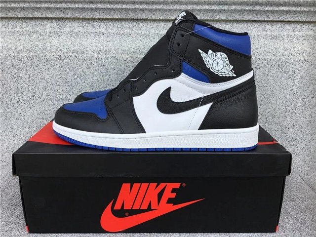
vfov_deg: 45.4
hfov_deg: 58.4
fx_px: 283
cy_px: 118
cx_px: 158
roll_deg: +0.1
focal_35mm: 31
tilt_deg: -15.8
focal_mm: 3.3
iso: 25
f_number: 2.4
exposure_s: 1/309
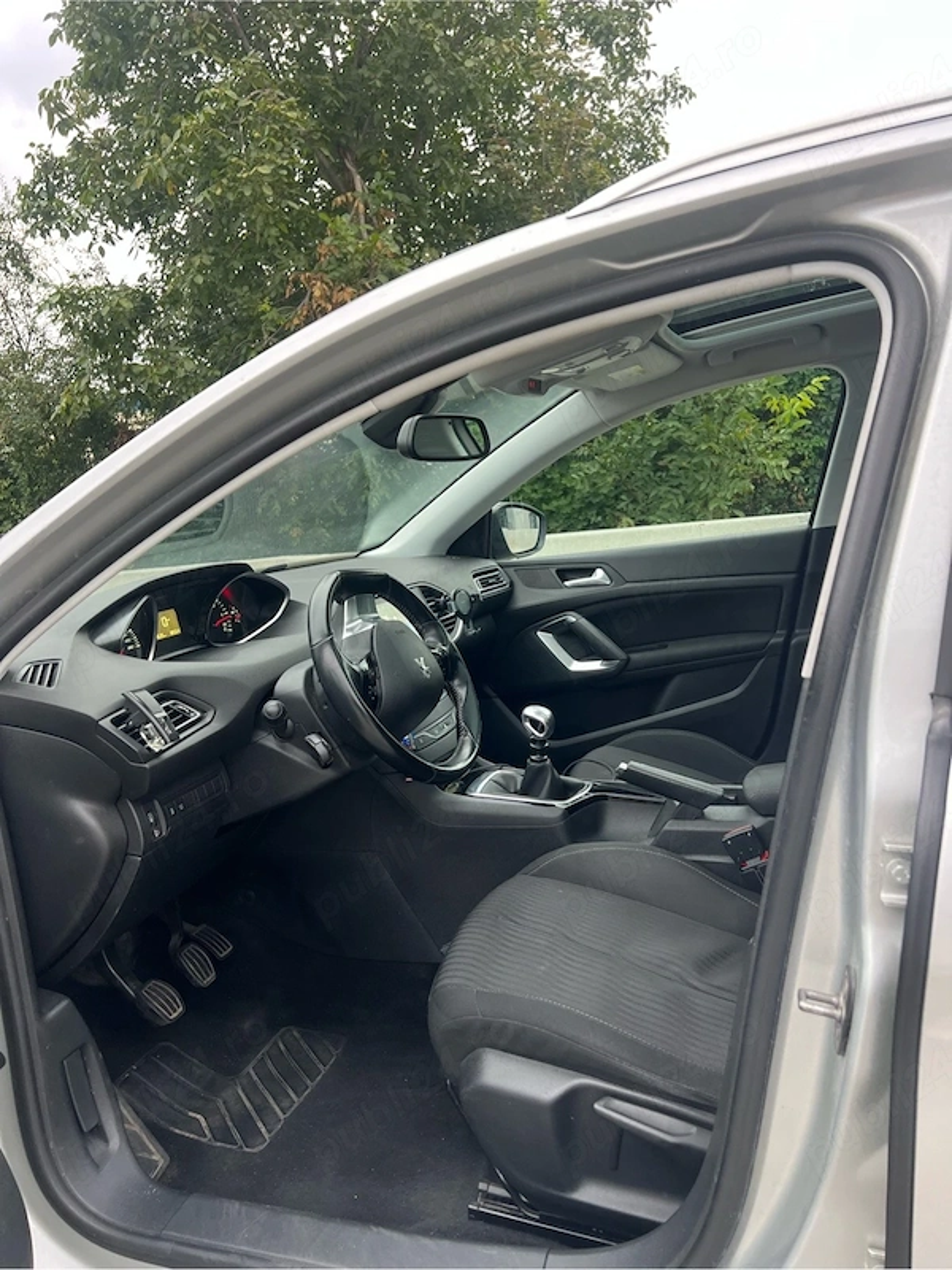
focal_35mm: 26
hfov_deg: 53.1
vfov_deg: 67.3
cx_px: 476
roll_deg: +6.4
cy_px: 635
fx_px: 953
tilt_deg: -8.5
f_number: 1.5
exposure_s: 1/120
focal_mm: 5.7
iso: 125
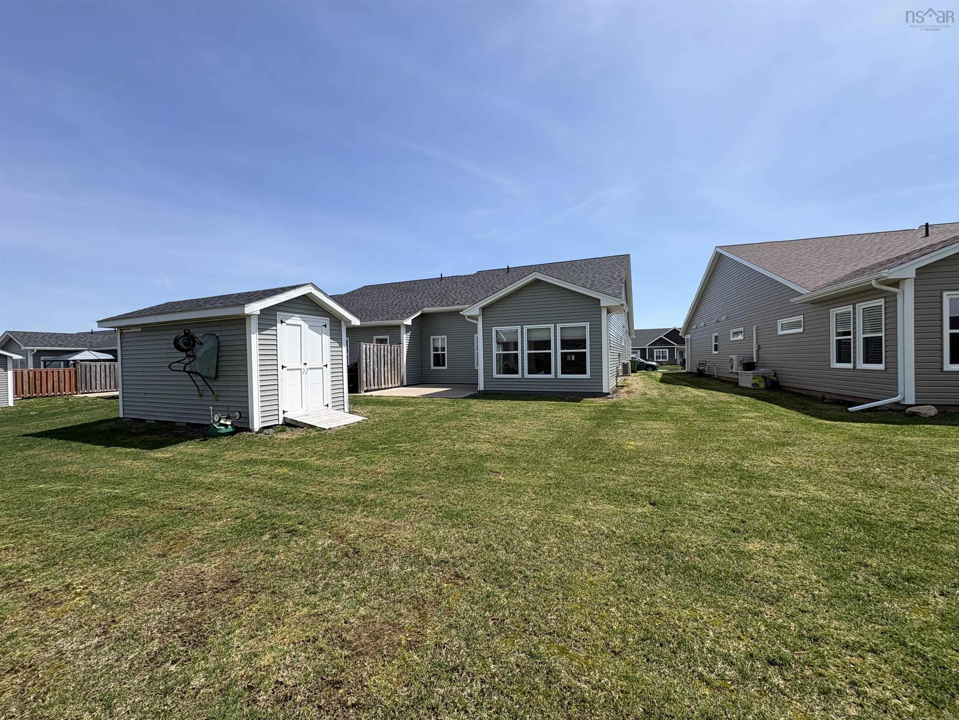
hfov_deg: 102.1
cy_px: 360
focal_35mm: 14
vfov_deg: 85.7
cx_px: 480
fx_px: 388
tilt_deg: +0.6
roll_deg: +1.3
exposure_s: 1/1880
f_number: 2.2
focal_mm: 2.22
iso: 50
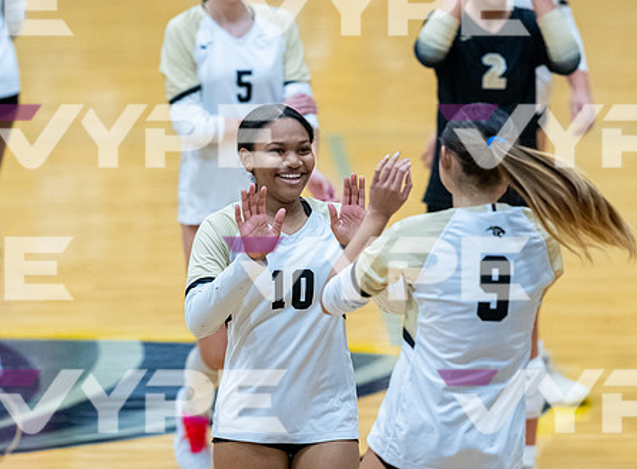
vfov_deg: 3.6
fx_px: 7440
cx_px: 359
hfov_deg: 4.9
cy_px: 379
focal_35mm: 407
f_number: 2
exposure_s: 1/1600
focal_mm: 200
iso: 3200
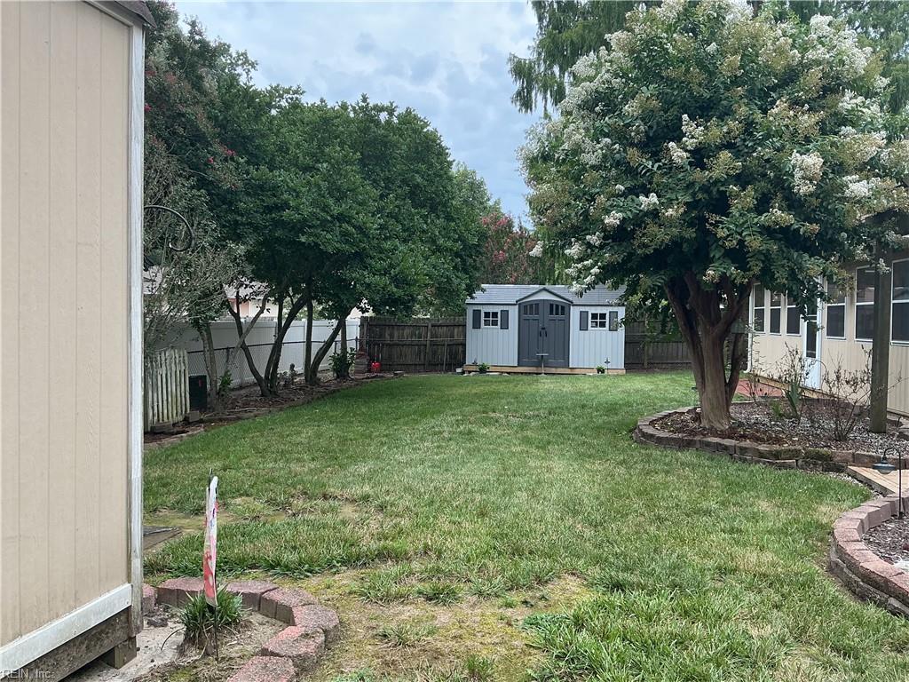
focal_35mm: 29
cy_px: 341
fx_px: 762
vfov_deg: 48.2
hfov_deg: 61.7
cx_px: 454
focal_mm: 3
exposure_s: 1/380
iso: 25
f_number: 1.8
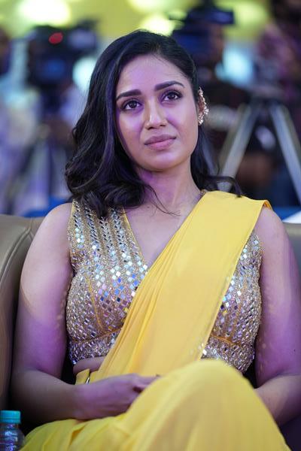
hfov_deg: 10.7
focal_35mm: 128
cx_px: 150
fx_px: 1605
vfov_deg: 16.0
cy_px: 226
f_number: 3.2
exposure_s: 1/30
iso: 400
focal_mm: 128
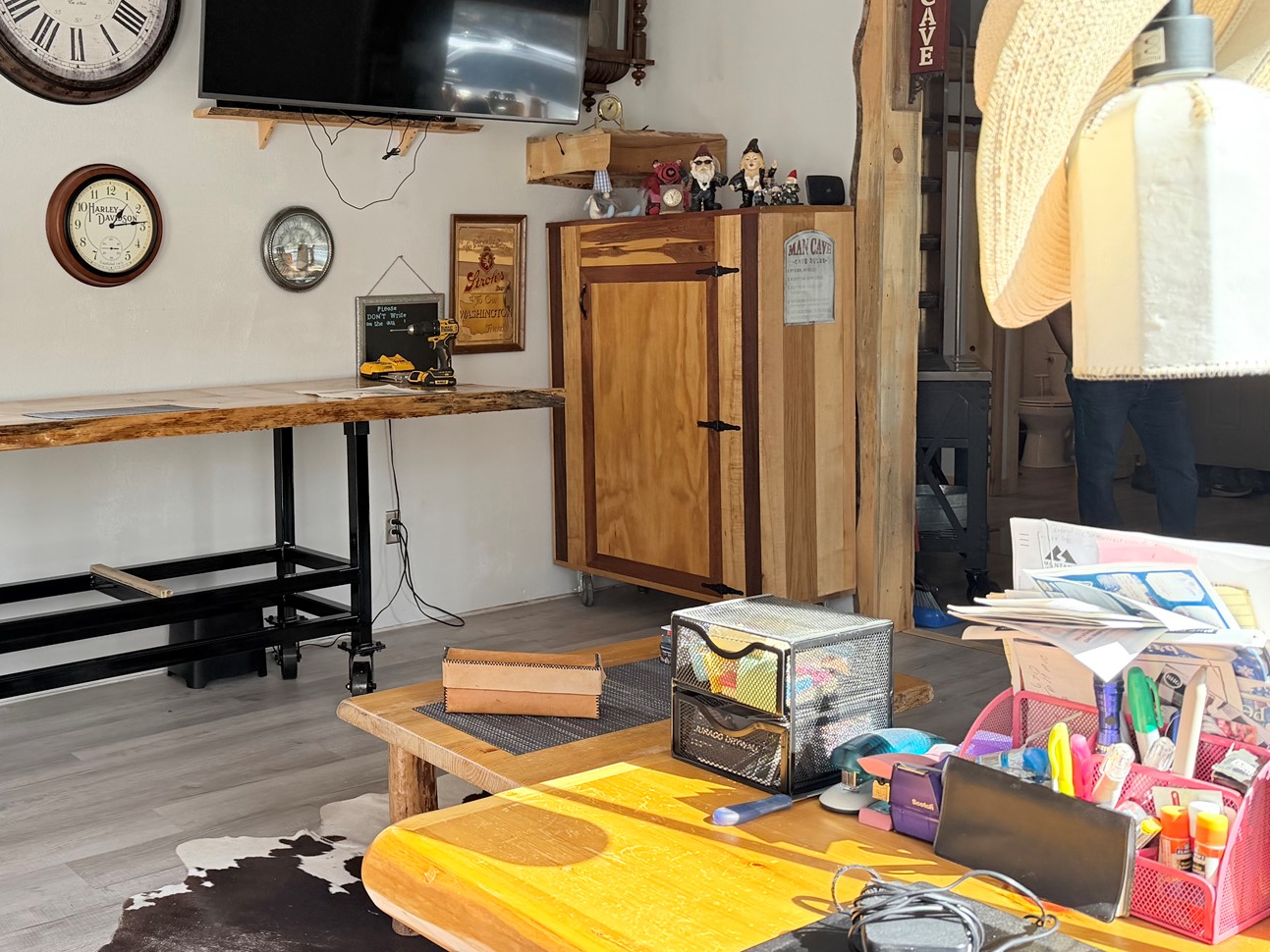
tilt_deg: -4.3
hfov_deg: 47.6
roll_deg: +1.7
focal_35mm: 38
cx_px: 358
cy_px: 397
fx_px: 1394
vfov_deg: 37.6
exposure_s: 1/423
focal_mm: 6.76
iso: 100
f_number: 1.78
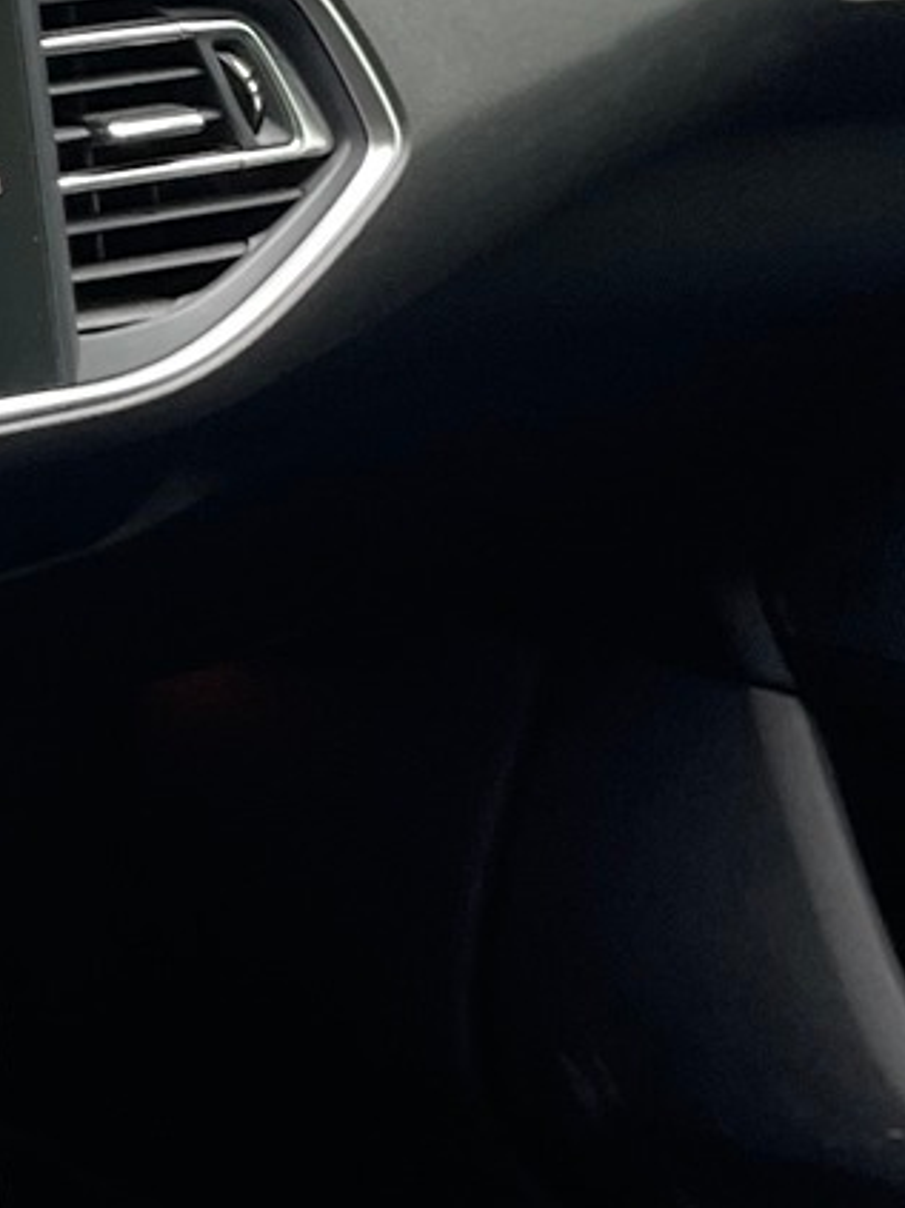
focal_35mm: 124
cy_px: 1117
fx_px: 4325
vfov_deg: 15.7
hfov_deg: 10.5
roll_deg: -4.1
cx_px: -1185
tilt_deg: -27.4
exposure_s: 1/121
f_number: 1.6
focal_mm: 4.2
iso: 50
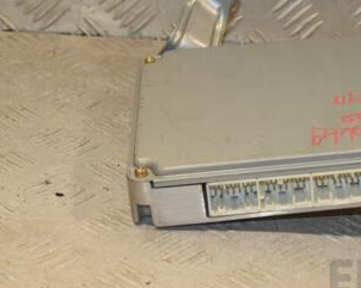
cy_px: 118
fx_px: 1195
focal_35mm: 112
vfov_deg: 13.7
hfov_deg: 17.0
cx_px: 307
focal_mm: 40
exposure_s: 1/200
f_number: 8
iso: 800
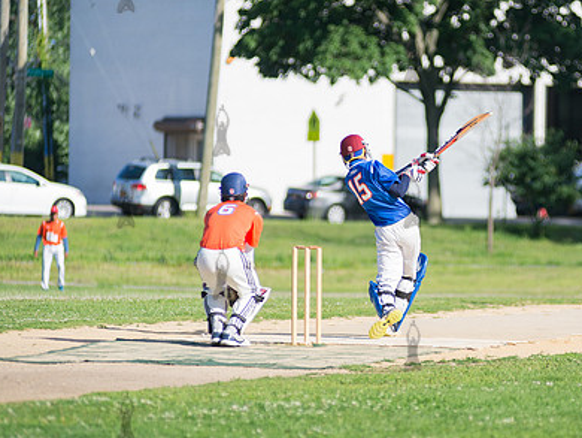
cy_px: 219
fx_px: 5114
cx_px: 387
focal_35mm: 304
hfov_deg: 6.5
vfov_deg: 4.9
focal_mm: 200
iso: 200
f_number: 2.8
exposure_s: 1/2000
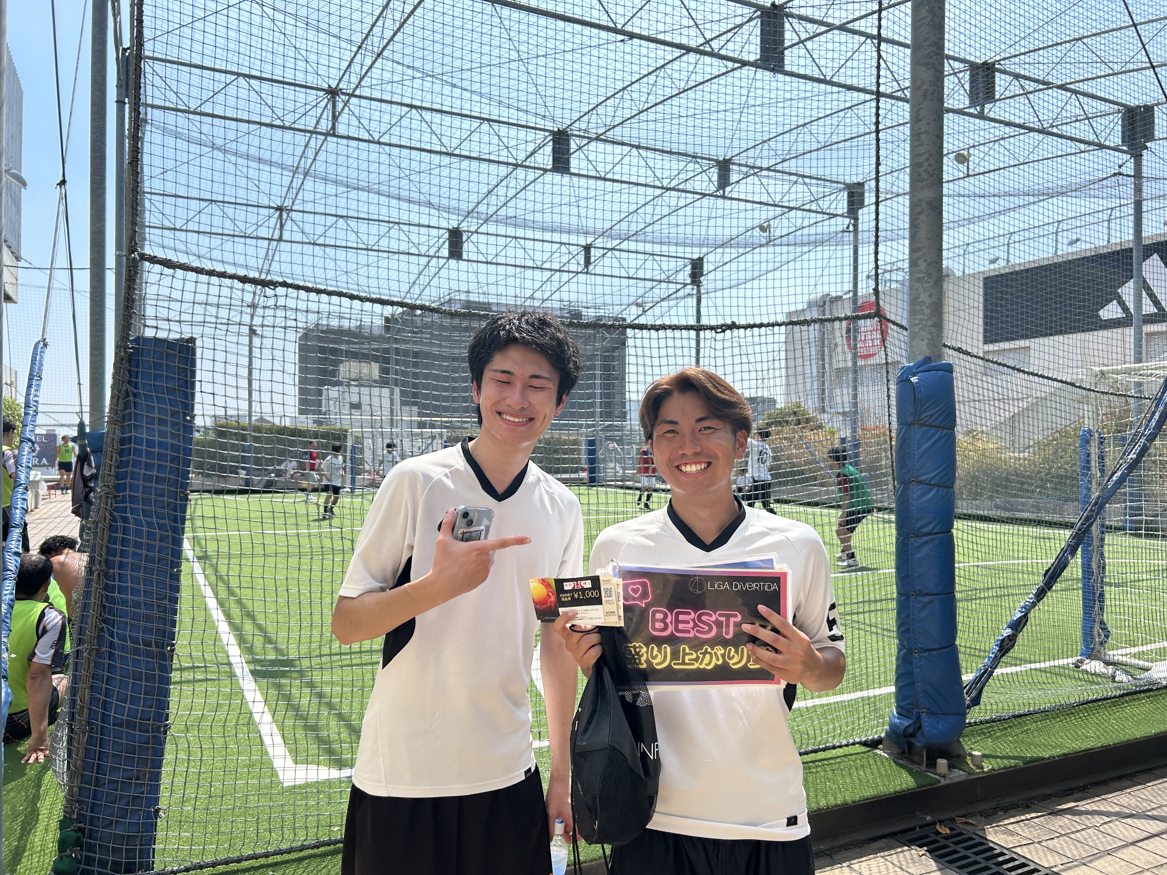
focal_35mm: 26
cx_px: 584
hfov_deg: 67.3
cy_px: 438
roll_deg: -1.2
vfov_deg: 53.1
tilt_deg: -0.4
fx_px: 877
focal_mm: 5.7
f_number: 1.5
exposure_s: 1/3571
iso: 50
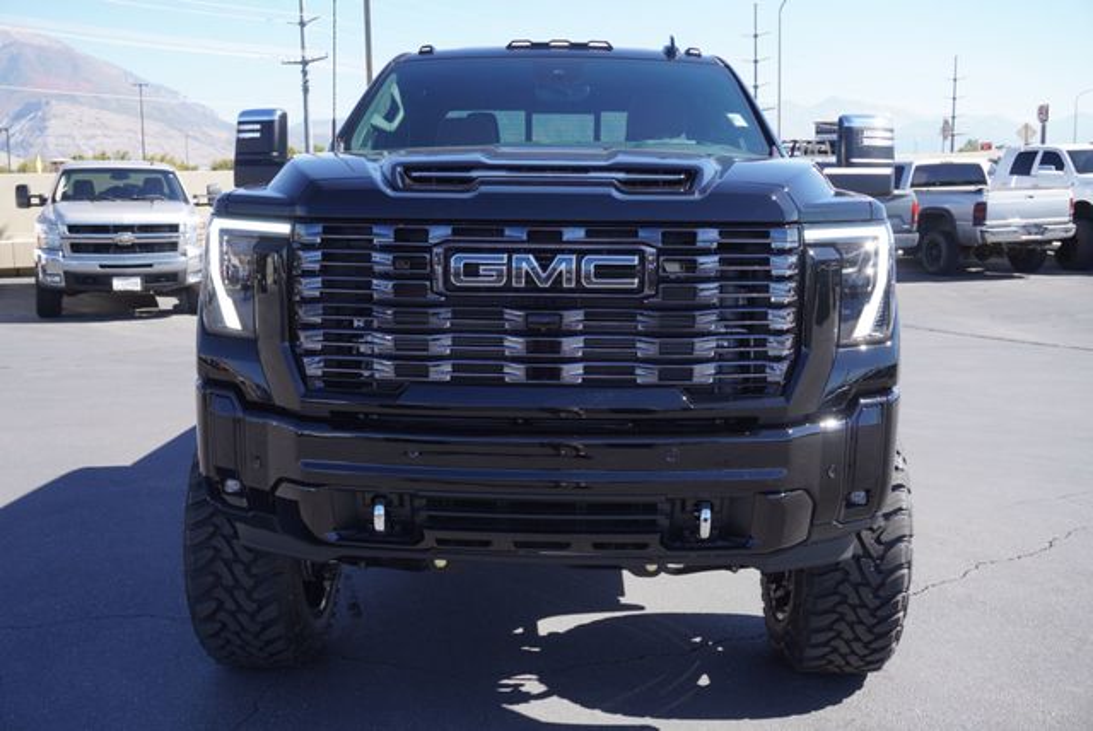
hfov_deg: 49.5
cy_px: 366
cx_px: 546
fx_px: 1185
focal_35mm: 39
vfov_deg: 34.3
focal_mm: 26
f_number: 6.3
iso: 100
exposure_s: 1/125
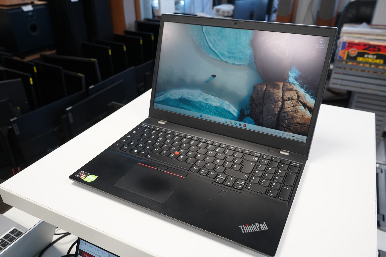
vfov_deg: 46.4
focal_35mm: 28
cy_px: 128
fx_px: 300
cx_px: 193
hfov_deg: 65.5
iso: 2500
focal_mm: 28
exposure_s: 1/80
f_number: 7.1
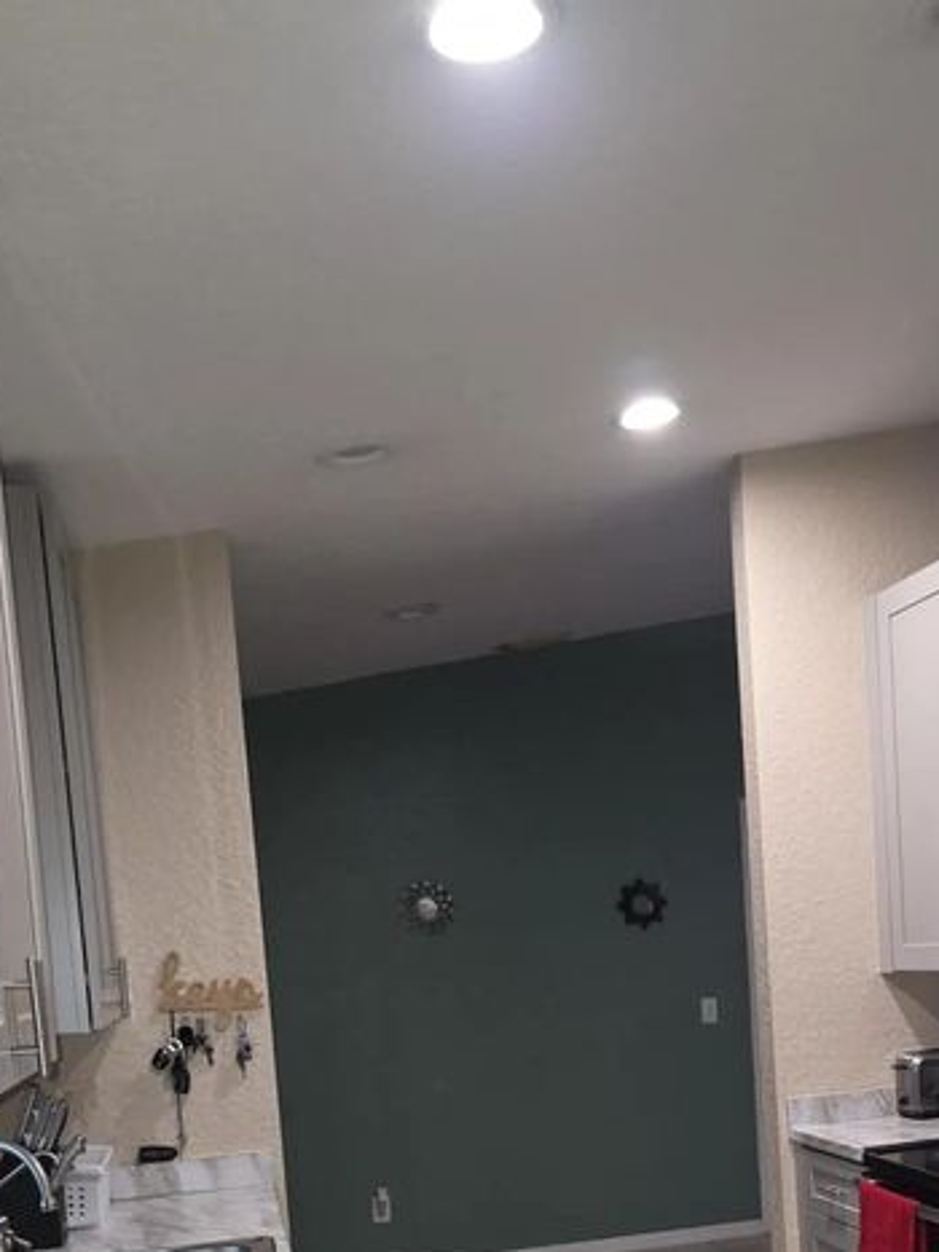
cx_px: 818
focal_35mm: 42
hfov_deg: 32.8
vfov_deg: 41.6
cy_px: 1101
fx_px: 1520
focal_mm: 6.3
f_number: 1.7
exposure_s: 1/24
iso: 160
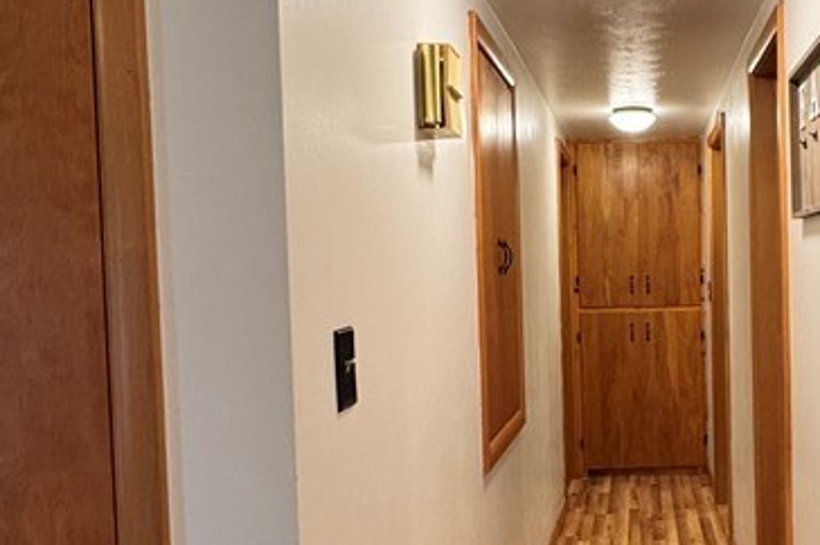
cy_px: 313
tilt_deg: -2.7
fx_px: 933
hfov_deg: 45.3
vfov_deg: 32.5
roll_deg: +2.0
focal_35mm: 41
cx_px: 644
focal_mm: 2.22
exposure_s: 1/120
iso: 200
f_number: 2.2
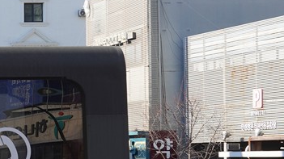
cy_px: 145
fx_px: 1438
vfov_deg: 6.3
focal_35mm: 191
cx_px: -259
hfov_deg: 10.5
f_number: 10
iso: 100
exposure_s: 1/100
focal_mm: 32
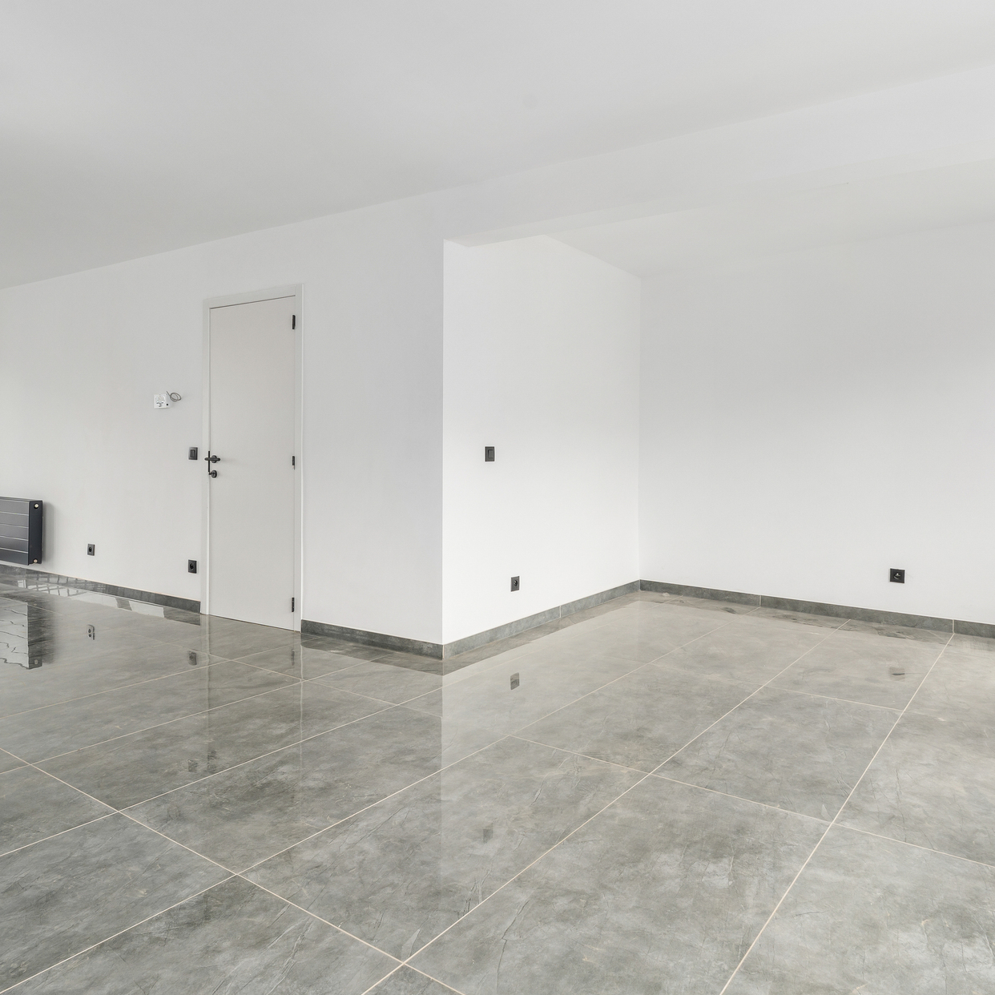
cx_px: 533
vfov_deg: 67.1
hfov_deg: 67.2
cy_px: 449
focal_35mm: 23
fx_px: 748
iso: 250
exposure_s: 1/250
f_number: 11
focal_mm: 14
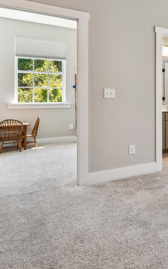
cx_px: 258
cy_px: 98
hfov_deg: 25.9
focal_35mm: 35
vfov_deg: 54.8
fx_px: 255
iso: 100
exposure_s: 1/3.33
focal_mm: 16.4
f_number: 13
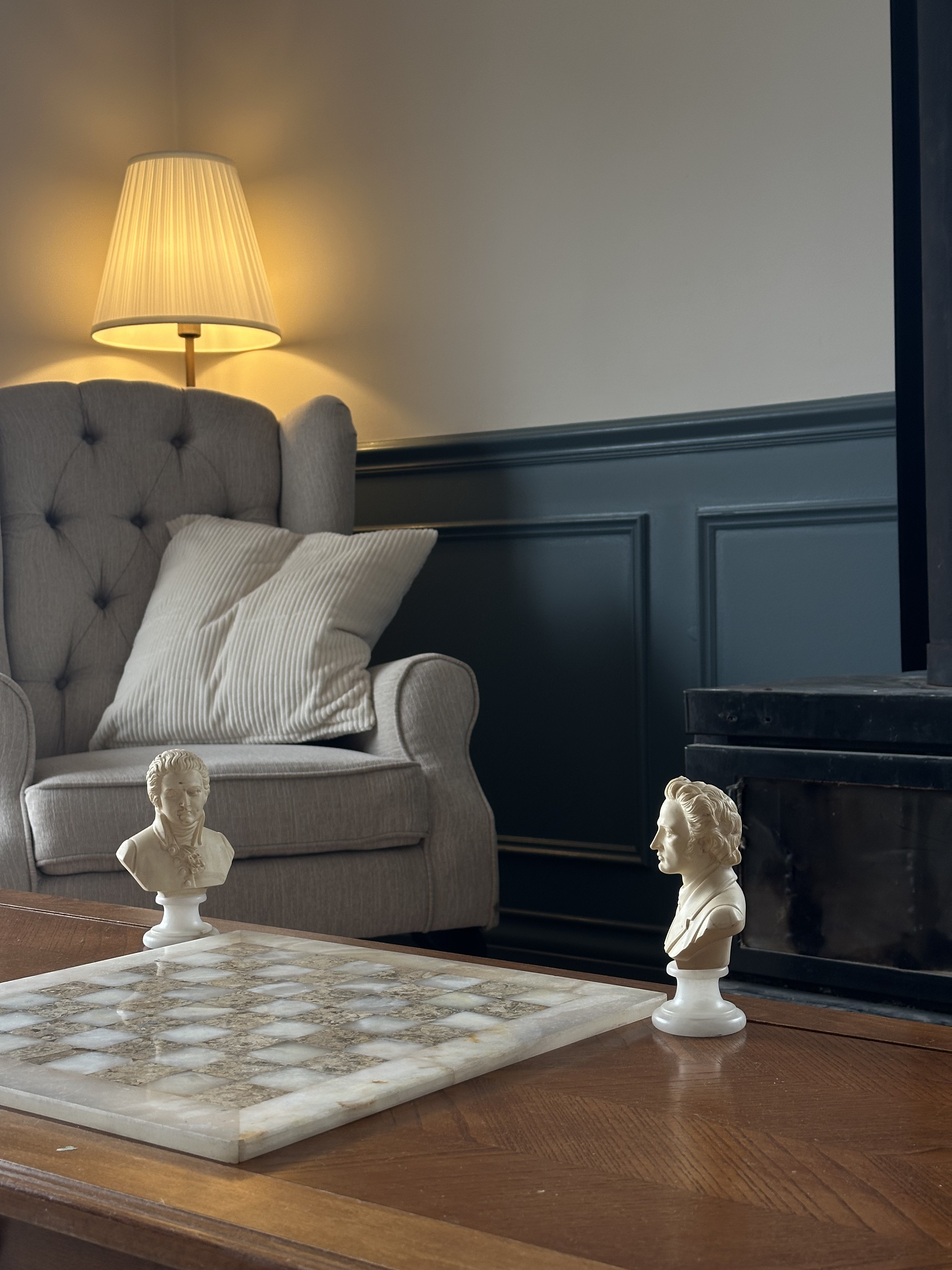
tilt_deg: -0.4
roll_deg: -0.3
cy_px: 635
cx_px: 476
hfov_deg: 30.3
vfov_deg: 39.7
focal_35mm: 48
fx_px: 1760
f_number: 1.78
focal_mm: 6.86
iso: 80
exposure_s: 1/121
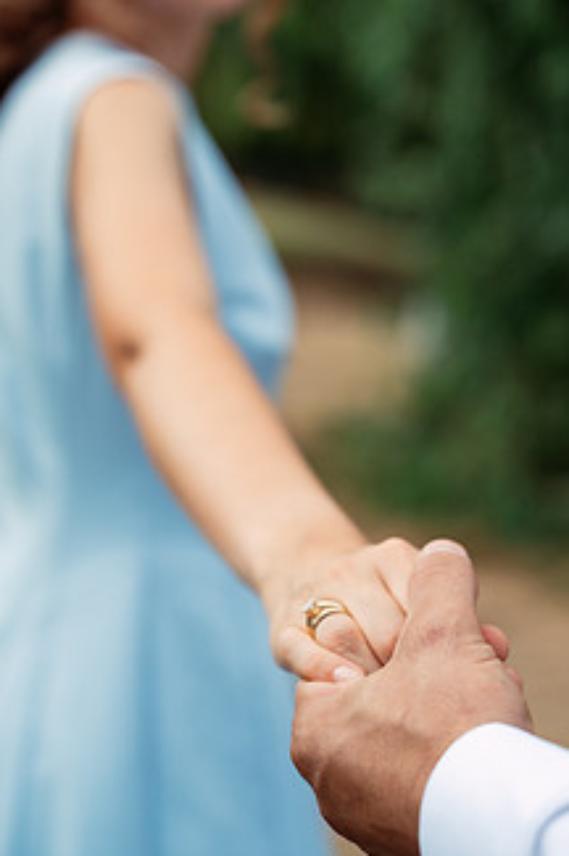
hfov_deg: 17.2
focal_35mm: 79
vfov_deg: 25.5
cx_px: 238
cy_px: 266
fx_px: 1877
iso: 250
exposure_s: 1/800
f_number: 2.8
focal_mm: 57
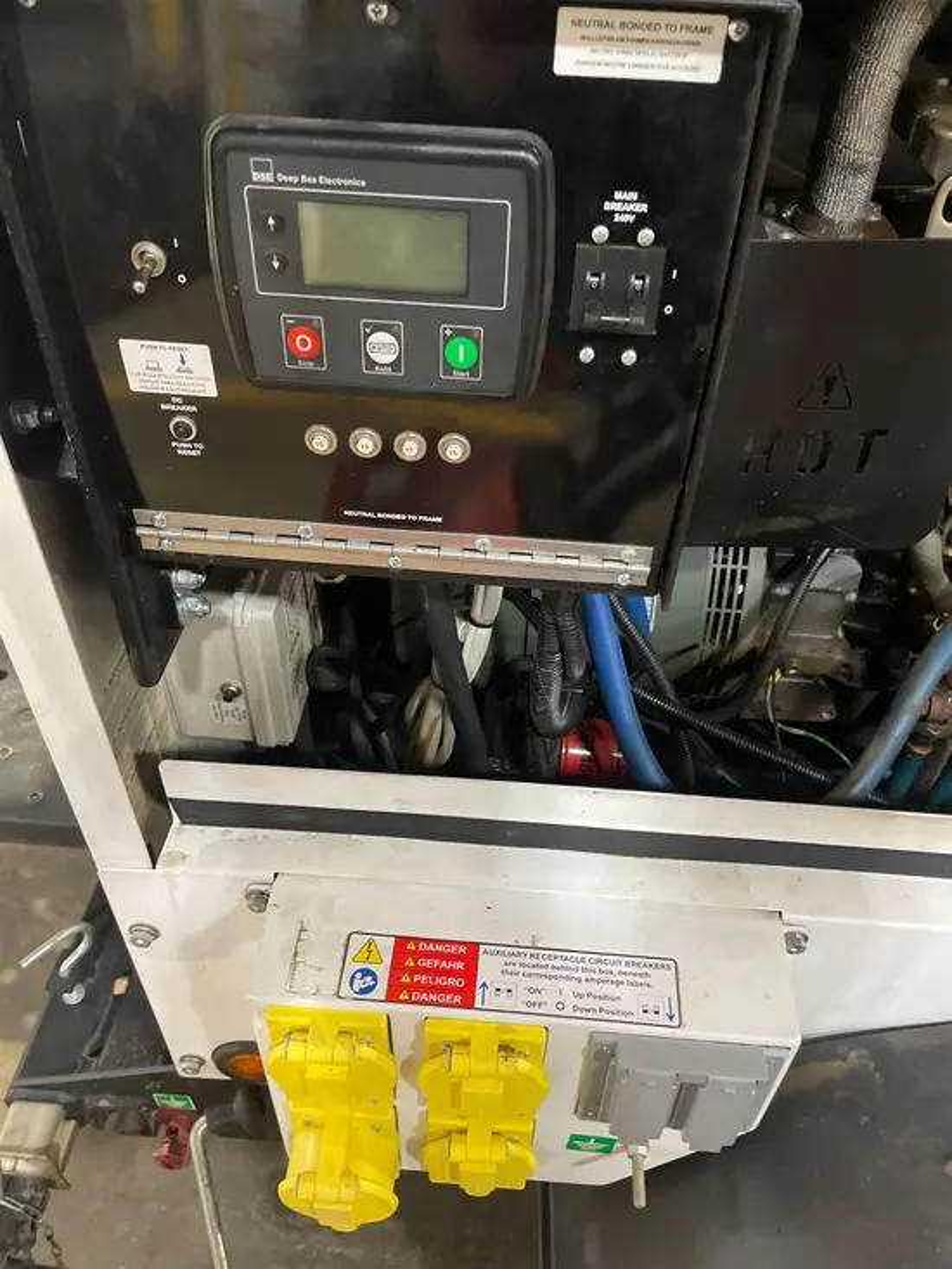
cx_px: 476
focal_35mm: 26
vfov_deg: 67.3
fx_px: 953
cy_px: 634
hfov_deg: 53.1
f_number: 1.6
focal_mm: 4.2
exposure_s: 1/60
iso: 500
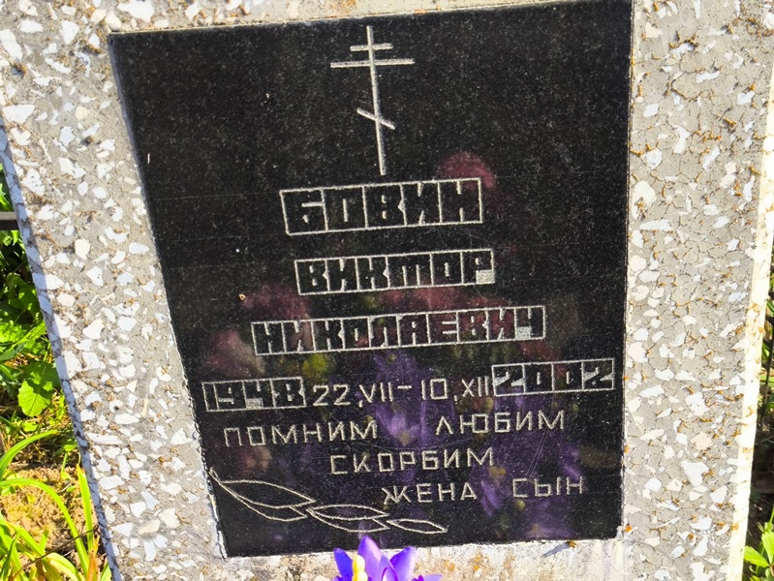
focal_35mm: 50
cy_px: 290
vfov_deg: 29.1
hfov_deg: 38.2
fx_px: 1118
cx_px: 387
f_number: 1.7
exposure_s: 1/523
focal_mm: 4.71
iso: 50
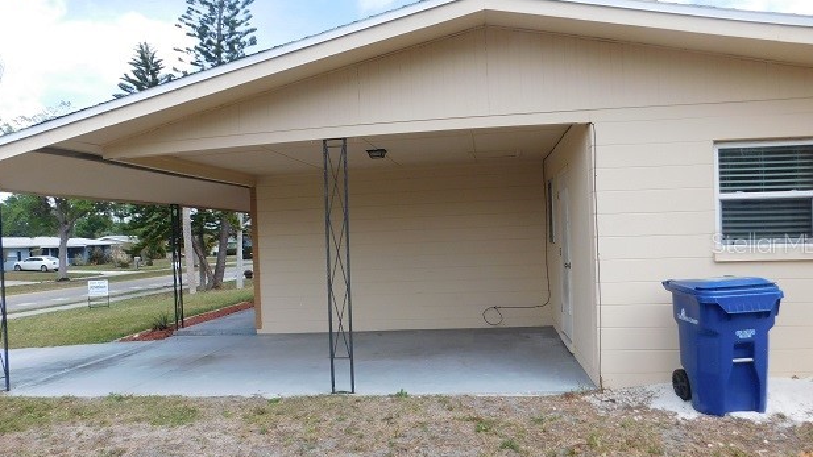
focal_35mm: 26
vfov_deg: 44.4
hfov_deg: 71.9
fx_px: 560
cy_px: 242
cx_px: 414
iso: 125
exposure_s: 1/800
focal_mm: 4
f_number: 3
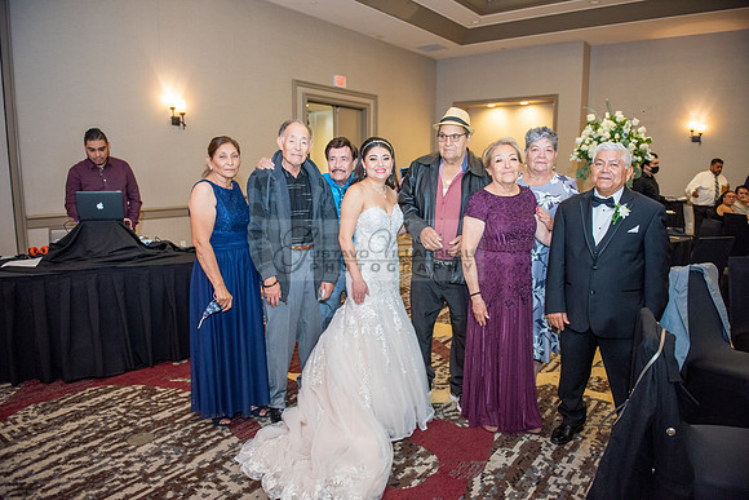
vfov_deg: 53.2
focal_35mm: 24
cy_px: 250
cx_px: 374
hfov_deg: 73.7
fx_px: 499
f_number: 2.8
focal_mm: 24
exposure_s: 1/160
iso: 1600
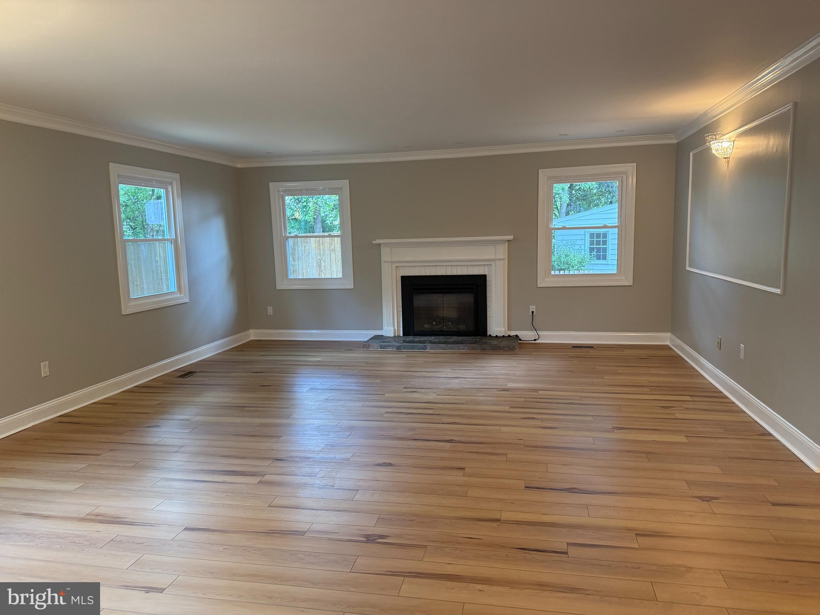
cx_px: 410
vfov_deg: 56.8
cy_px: 308
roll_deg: +1.2
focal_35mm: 24
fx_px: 569
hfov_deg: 71.6
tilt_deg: -7.8
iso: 320
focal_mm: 6.76
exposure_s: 1/120
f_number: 1.78
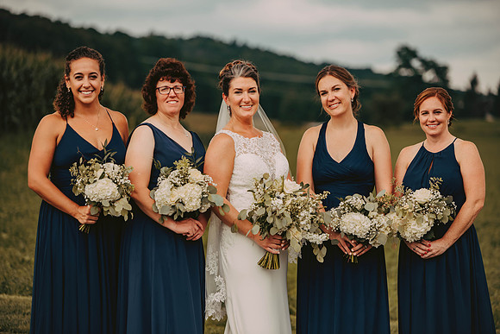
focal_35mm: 130
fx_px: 1806
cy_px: 167
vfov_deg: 10.6
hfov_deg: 15.8
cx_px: 250
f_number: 2.8
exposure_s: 1/1000
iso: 200
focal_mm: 130
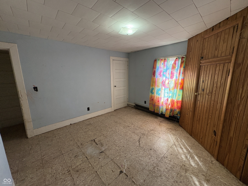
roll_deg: +0.4
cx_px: 124
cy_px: 93
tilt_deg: -10.5
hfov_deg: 102.1
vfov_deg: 85.7
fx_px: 100
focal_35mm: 14
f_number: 2.2
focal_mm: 2.22
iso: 250
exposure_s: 1/120
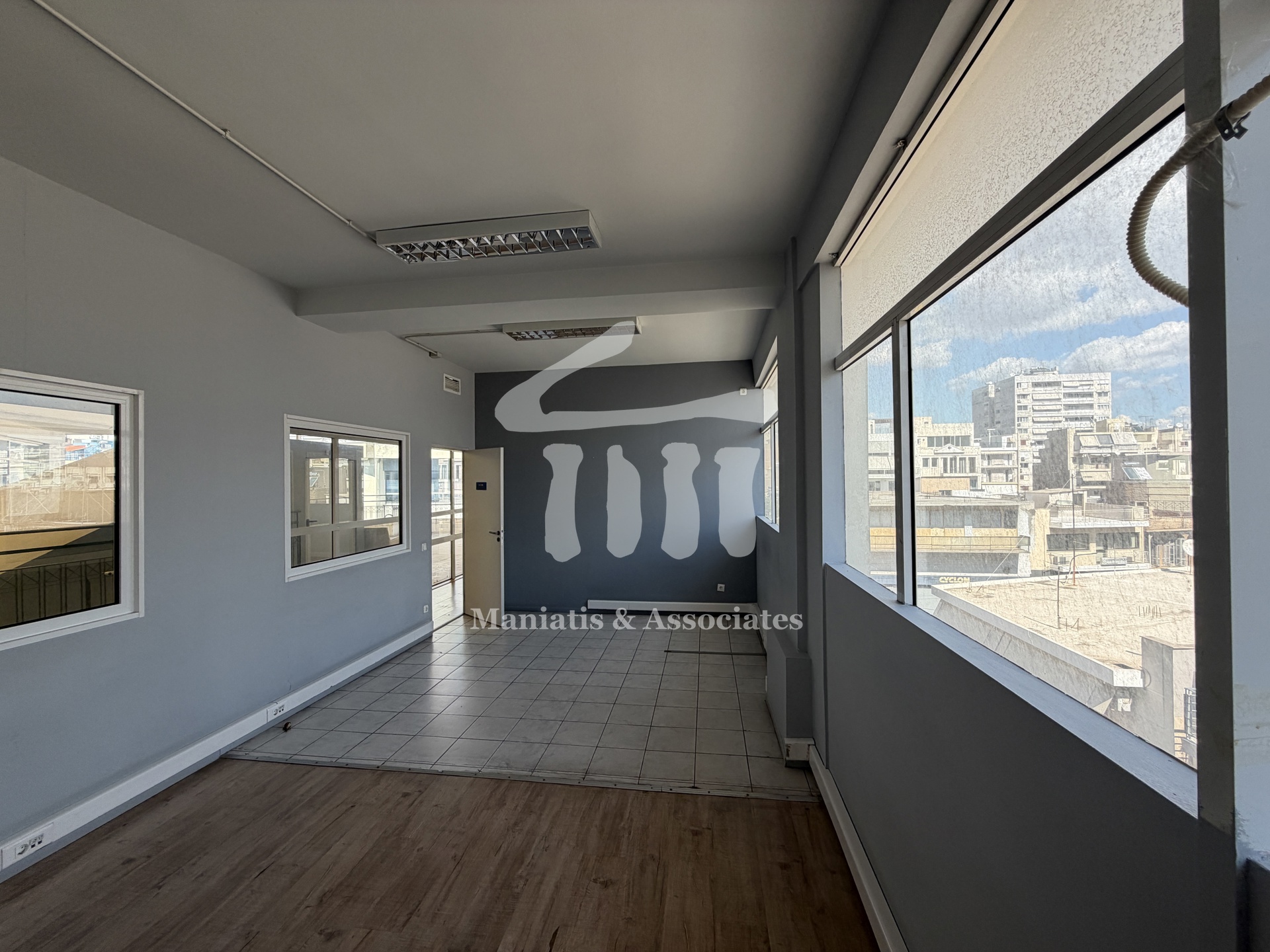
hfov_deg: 102.1
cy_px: 476
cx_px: 635
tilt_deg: +0.5
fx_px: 514
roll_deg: +0.8
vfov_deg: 85.7
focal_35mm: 14
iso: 40
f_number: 2.2
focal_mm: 2.22
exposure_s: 1/246
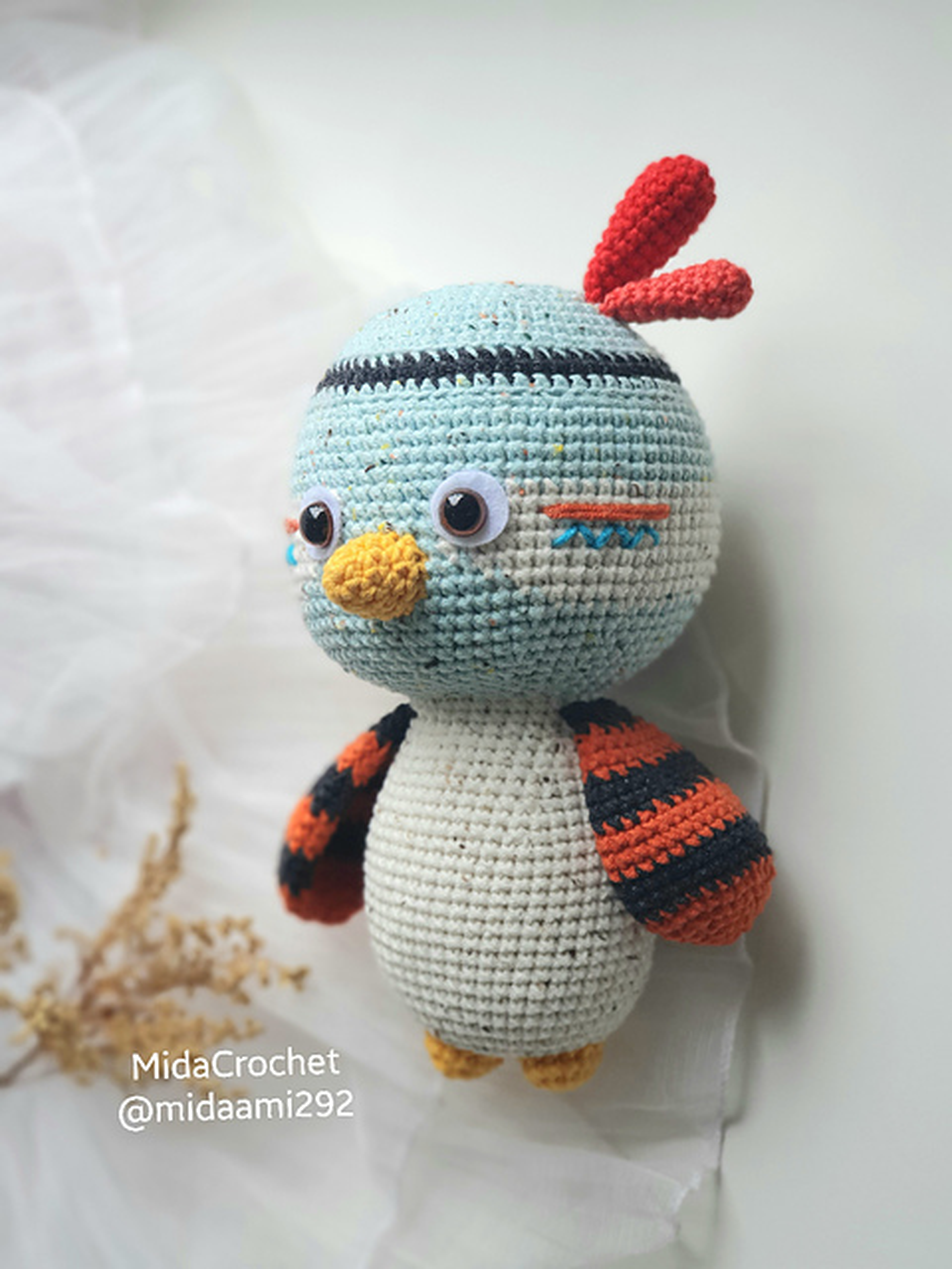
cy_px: 634
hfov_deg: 28.0
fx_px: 1907
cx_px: 476
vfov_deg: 36.8
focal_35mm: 52
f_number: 2.4
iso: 40
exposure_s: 1/120
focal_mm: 6
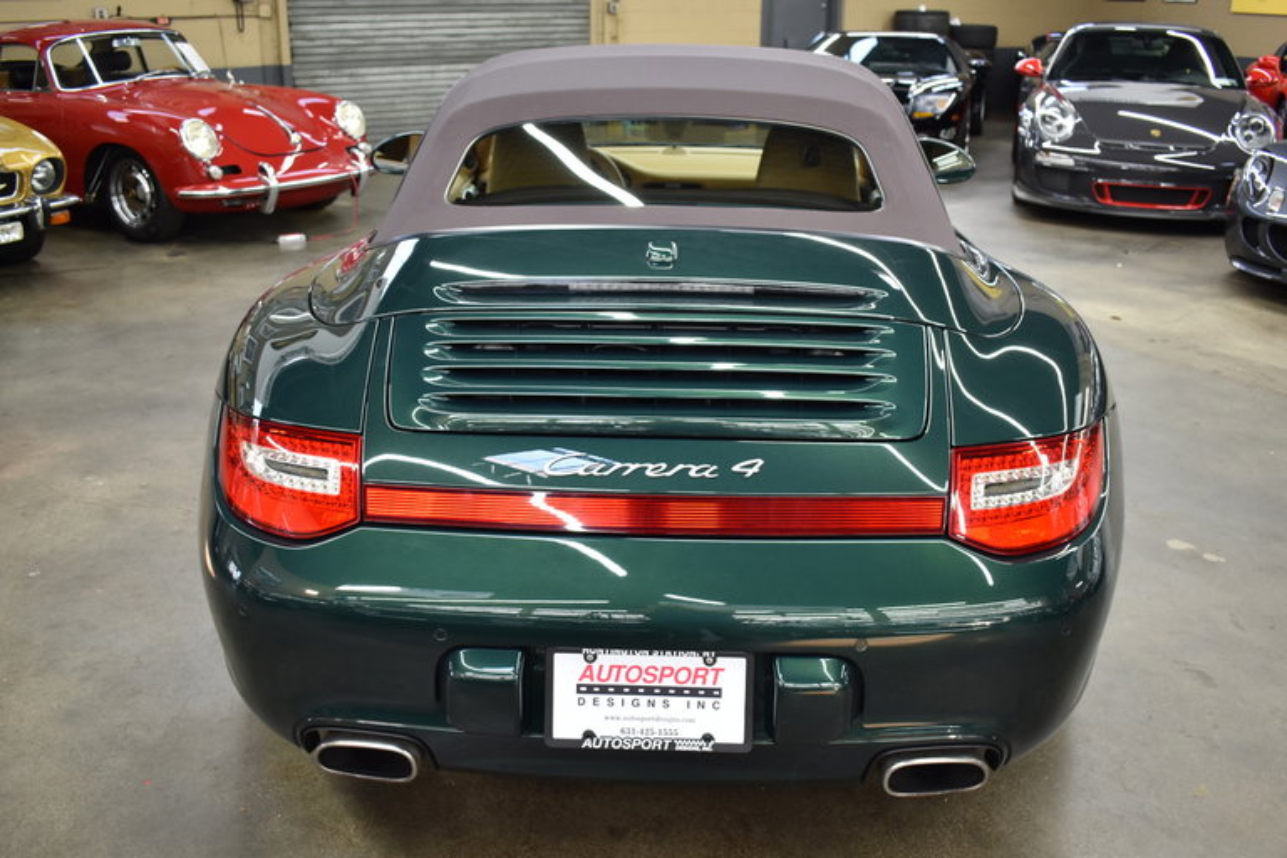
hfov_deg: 57.2
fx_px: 1180
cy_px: 429
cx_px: 644
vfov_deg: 40.0
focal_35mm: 33
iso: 640
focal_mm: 22
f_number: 3.8
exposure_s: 1/40
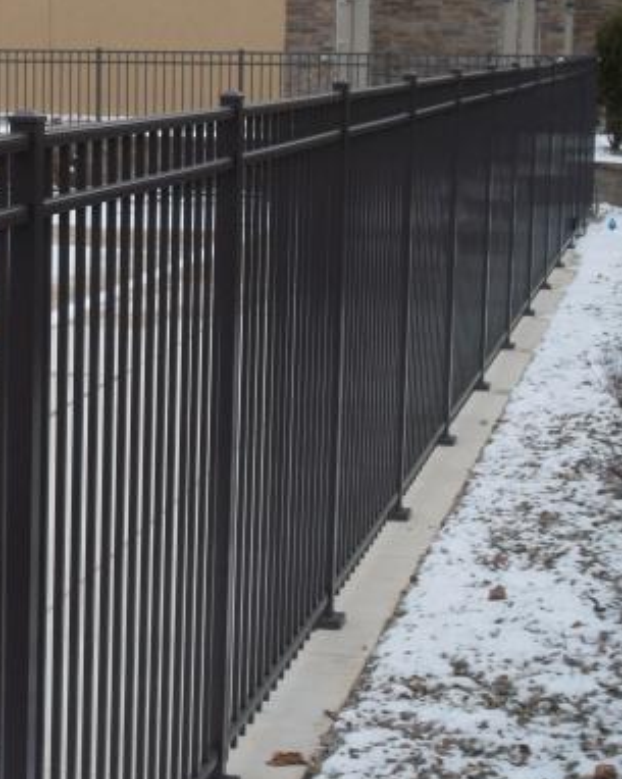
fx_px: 2073
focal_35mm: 90
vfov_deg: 21.2
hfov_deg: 16.5
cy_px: 275
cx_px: -80
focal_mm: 7.8
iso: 80
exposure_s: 1/200
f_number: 4.5
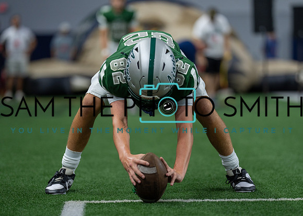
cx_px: 158
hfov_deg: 12.5
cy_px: 122
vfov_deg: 9.0
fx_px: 1379
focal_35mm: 160
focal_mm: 135
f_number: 1.8
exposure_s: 1/800
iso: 500
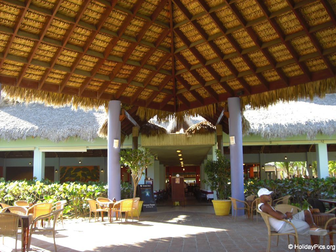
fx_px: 369
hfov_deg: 49.0
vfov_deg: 37.7
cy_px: 126
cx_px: 168
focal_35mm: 38
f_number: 2.7
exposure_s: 1/100
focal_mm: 6.2
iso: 64
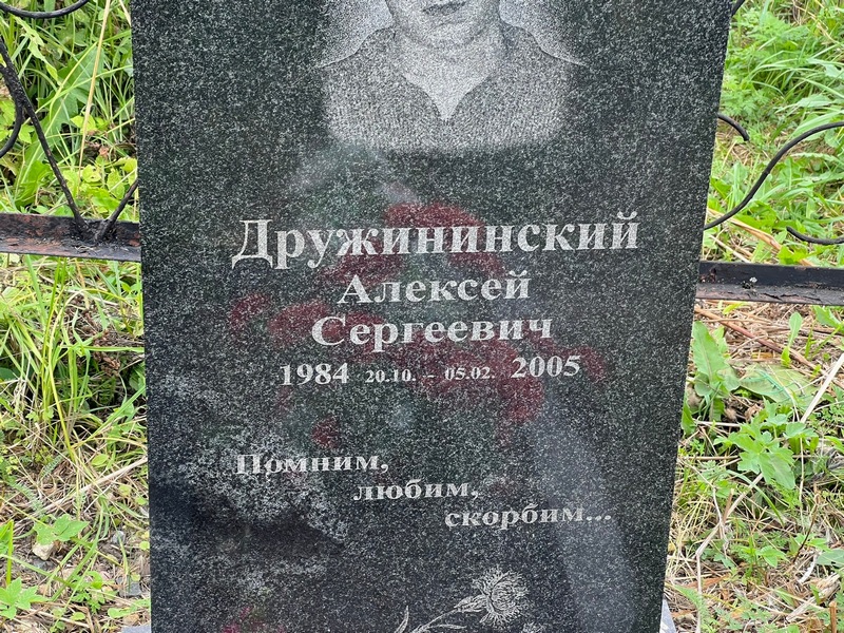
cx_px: 422
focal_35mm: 77
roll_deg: -7.8
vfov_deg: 19.1
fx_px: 1877
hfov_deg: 25.3
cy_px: 316
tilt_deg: -28.9
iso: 64
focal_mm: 9
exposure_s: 1/99
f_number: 2.8
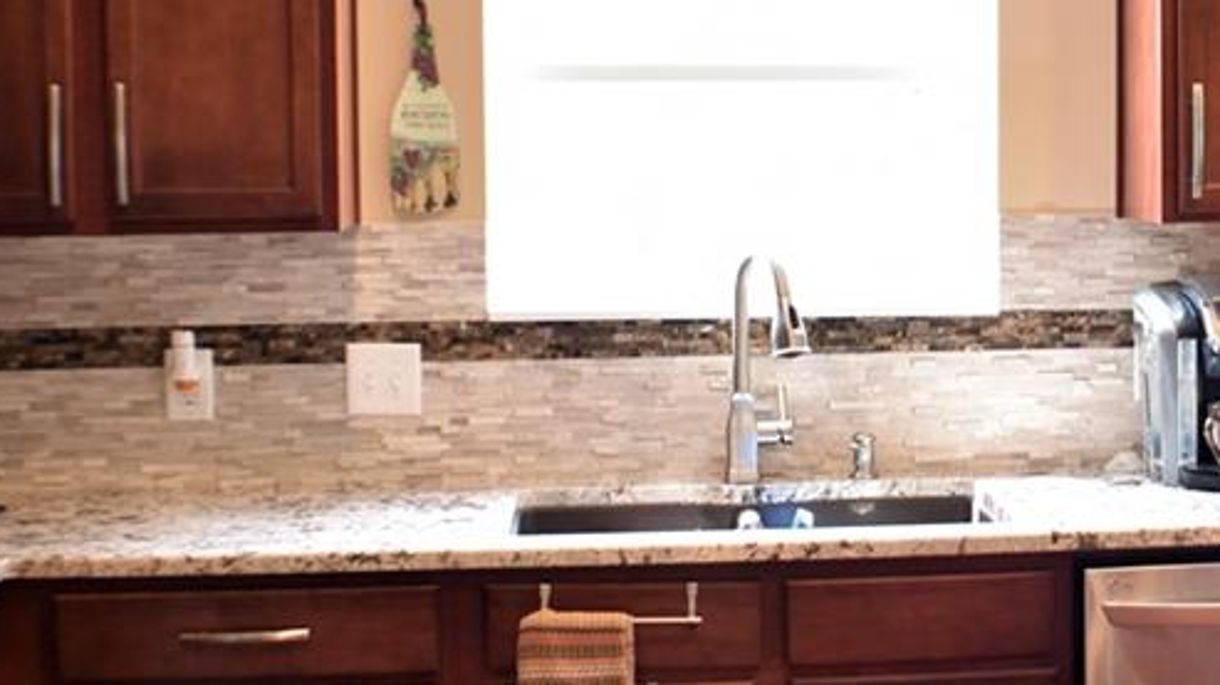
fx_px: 2849
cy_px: 326
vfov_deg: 13.7
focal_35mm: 88
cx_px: 935
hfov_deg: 23.9
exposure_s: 1/6
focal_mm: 27
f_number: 4
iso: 100
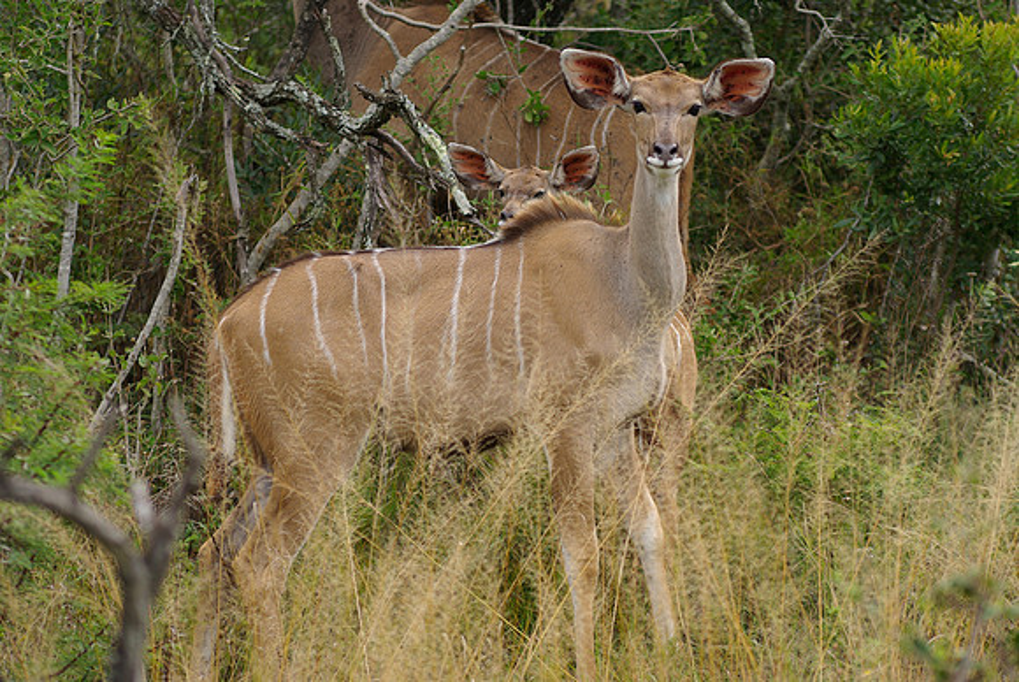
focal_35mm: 184
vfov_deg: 7.5
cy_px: 341
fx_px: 5228
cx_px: 510
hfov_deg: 11.1
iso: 100
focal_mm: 123
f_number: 5
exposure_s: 1/400
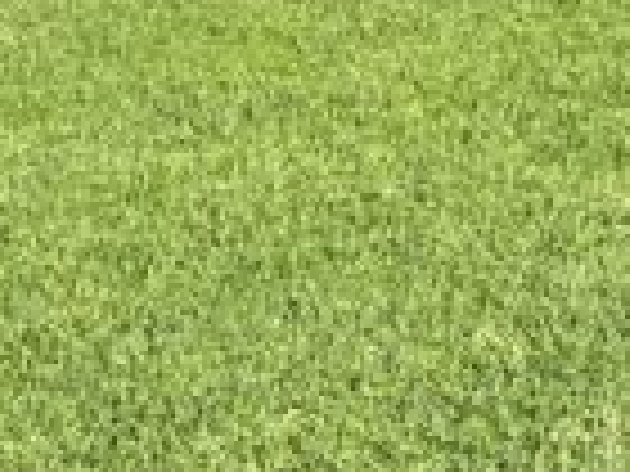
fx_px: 2603
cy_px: -755
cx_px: 1575
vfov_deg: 9.1
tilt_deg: +2.1
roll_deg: +0.8
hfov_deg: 11.2
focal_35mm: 143
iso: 50
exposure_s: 1/1600
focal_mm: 5.1
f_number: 1.6
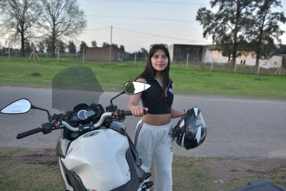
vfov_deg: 38.4
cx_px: 143
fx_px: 274
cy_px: 96
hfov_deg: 55.1
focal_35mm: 34
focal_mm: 23
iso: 1000
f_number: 3.5
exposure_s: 1/400
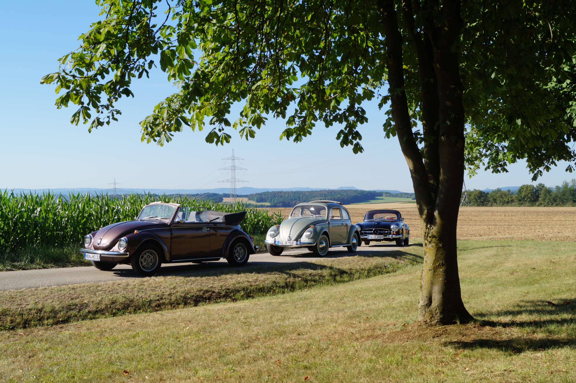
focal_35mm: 42
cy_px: 192
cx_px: 288
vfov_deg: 31.9
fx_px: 672
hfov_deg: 46.4
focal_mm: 28
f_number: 11
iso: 100
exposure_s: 1/160
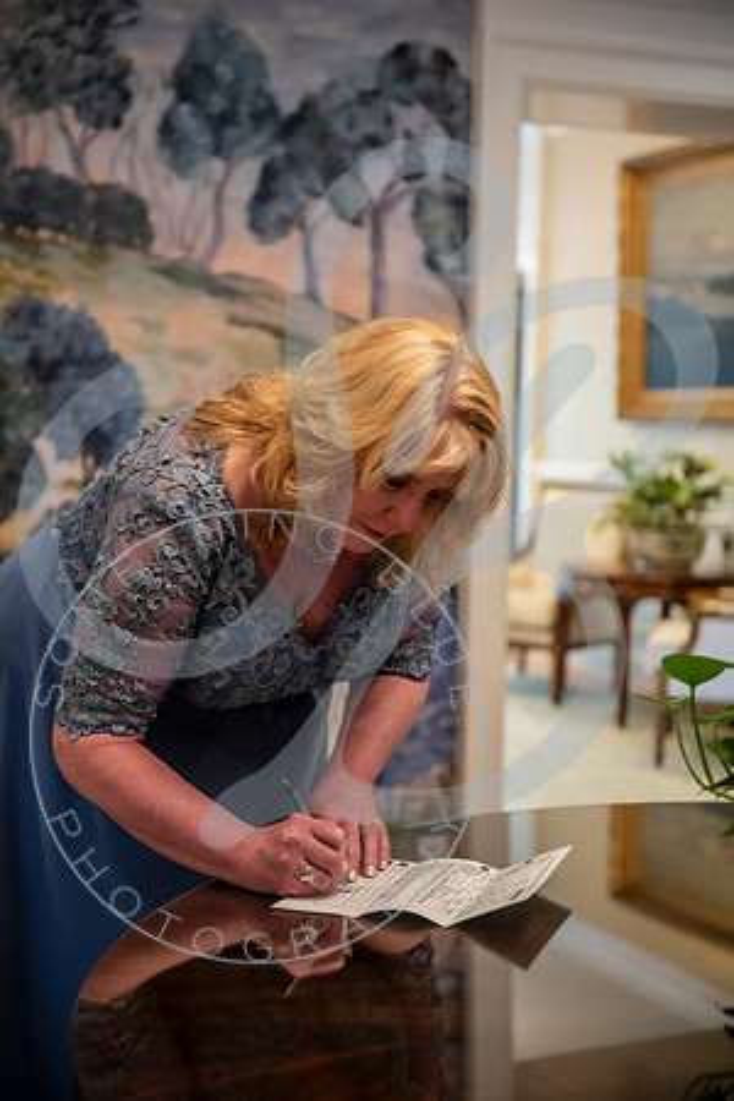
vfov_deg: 35.6
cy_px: 550
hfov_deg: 24.2
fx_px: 1713
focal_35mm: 56
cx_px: 367
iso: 2500
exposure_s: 1/125
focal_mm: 56
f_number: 2.8
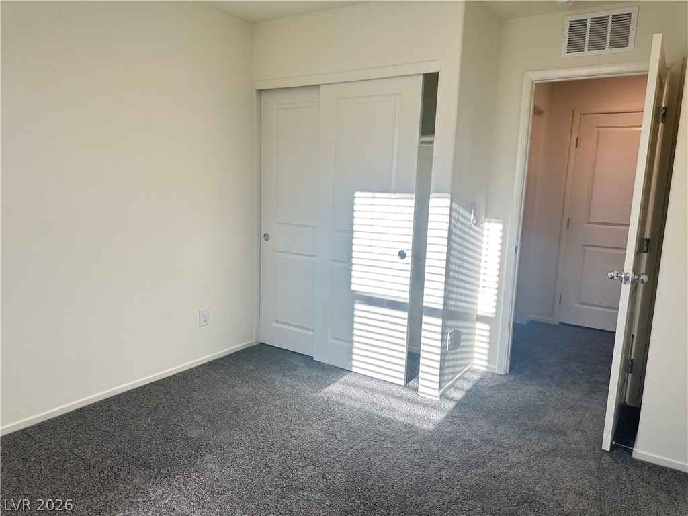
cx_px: 344
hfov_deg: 71.6
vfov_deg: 56.8
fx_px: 477
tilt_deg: -8.8
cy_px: 258
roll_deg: -1.9
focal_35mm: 24
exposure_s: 1/234
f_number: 1.78
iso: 80
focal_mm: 6.86
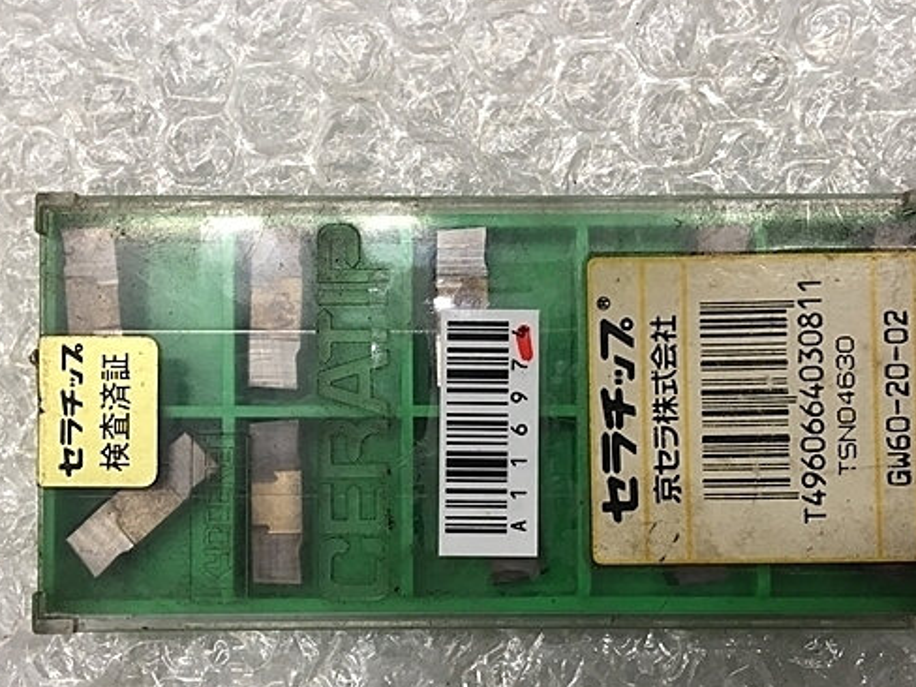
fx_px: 1006
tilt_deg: -87.4
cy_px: 439
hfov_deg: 49.0
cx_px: 484
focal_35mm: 38
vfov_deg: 37.4
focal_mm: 4.15
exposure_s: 1/30
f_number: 2.2
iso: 64
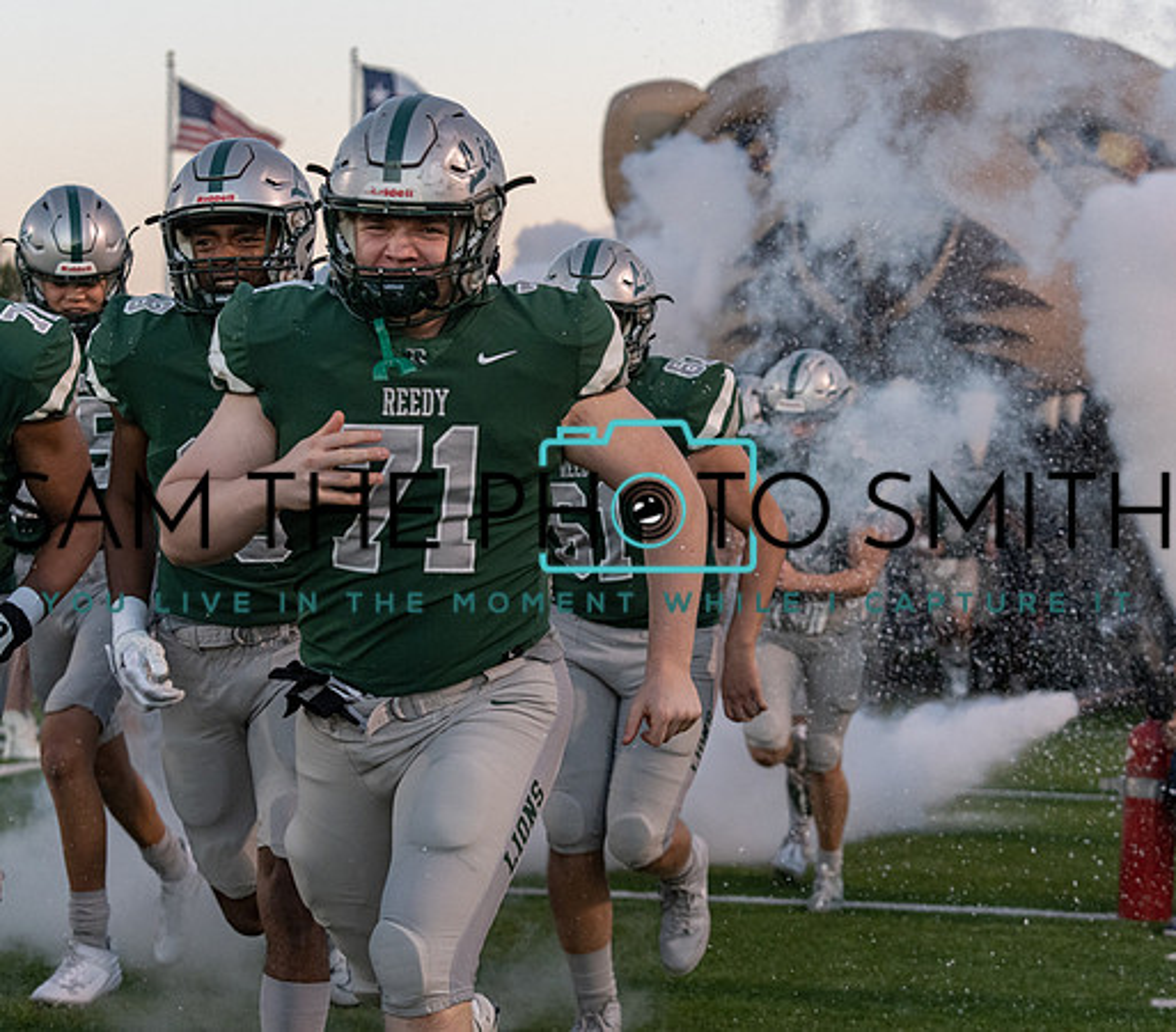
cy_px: 516
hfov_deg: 21.6
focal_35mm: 85
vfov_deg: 19.1
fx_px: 3065
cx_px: 774
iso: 2500
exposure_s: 1/1250
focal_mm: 70
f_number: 4
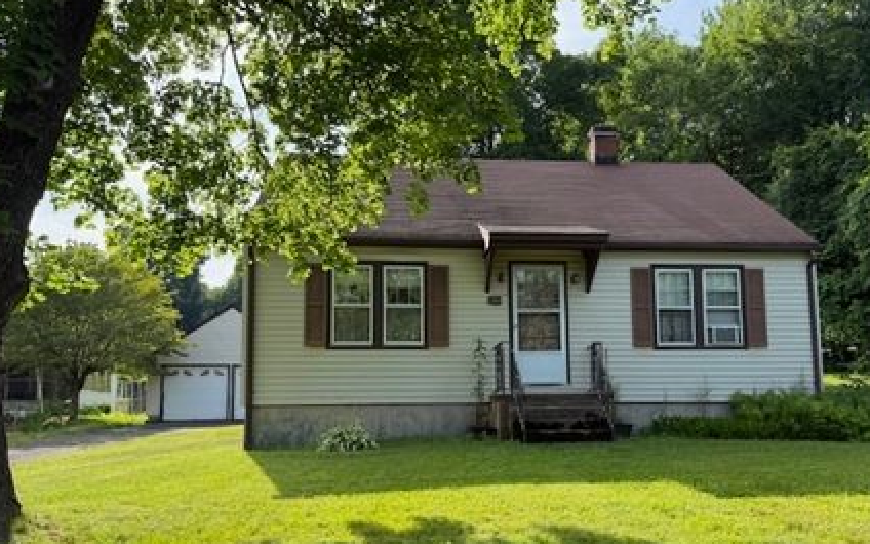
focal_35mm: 30
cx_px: 486
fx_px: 711
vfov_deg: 41.6
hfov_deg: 62.7
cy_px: 334
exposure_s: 1/1464
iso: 100
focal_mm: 6.76
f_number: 1.78
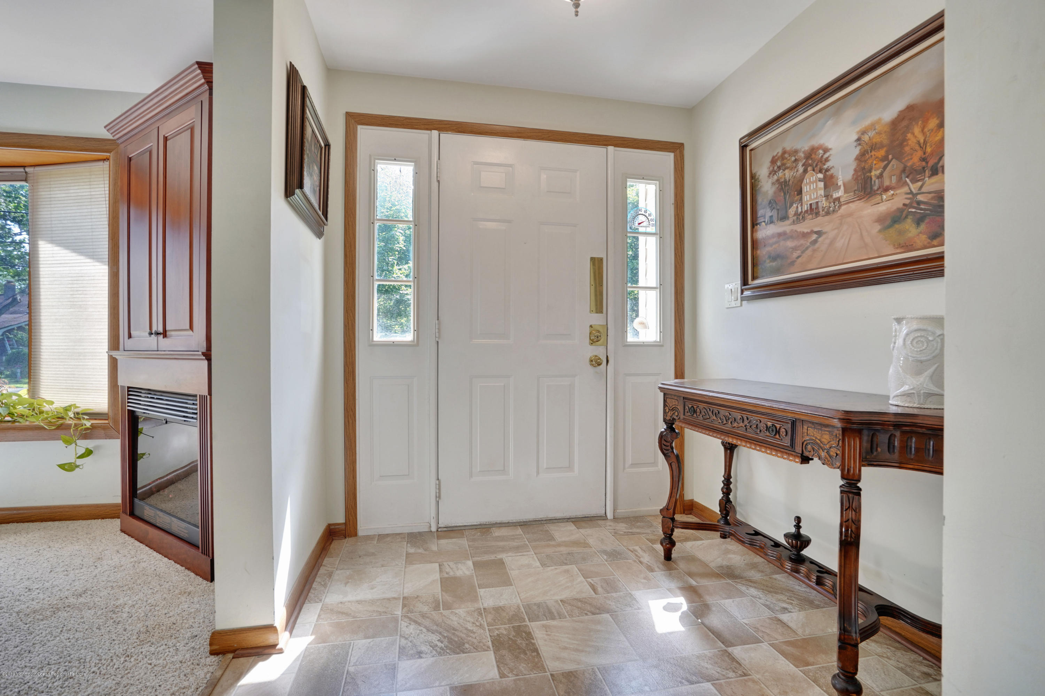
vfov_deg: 73.7
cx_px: 522
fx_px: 464
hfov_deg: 96.7
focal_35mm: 16
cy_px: 348
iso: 400
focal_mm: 16
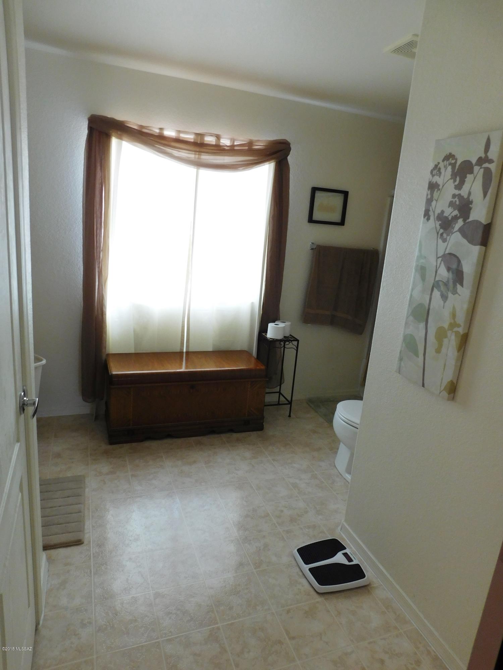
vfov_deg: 73.9
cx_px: 252
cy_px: 335
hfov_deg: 58.9
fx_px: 446
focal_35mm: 23
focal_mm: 4
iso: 140
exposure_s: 1/30
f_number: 3
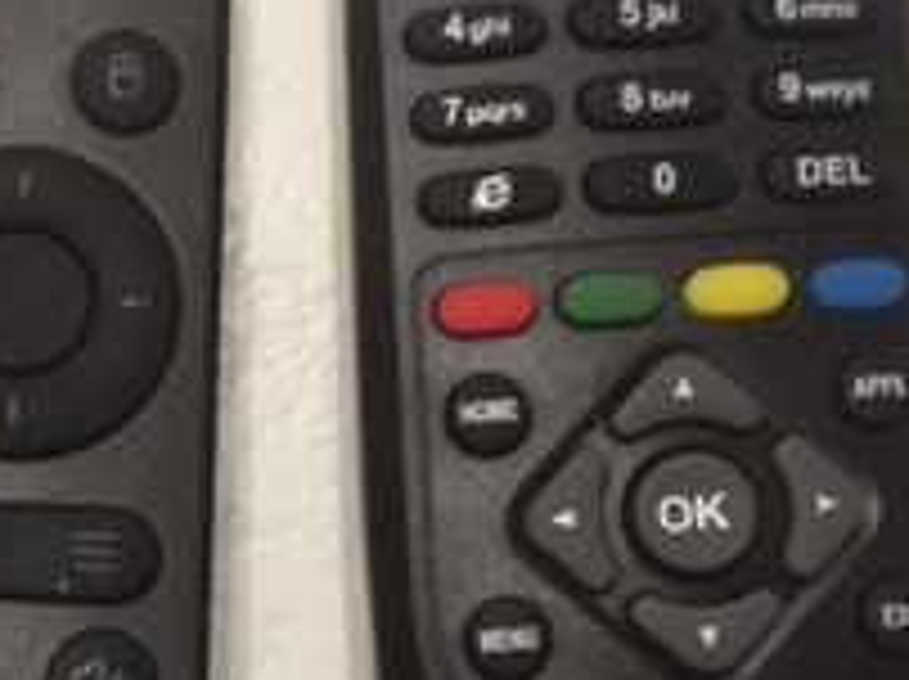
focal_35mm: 92
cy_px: 630
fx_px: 2413
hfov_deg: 20.7
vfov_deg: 15.8
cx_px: 14
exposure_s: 1/8
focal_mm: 4.15
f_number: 2.2
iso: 160
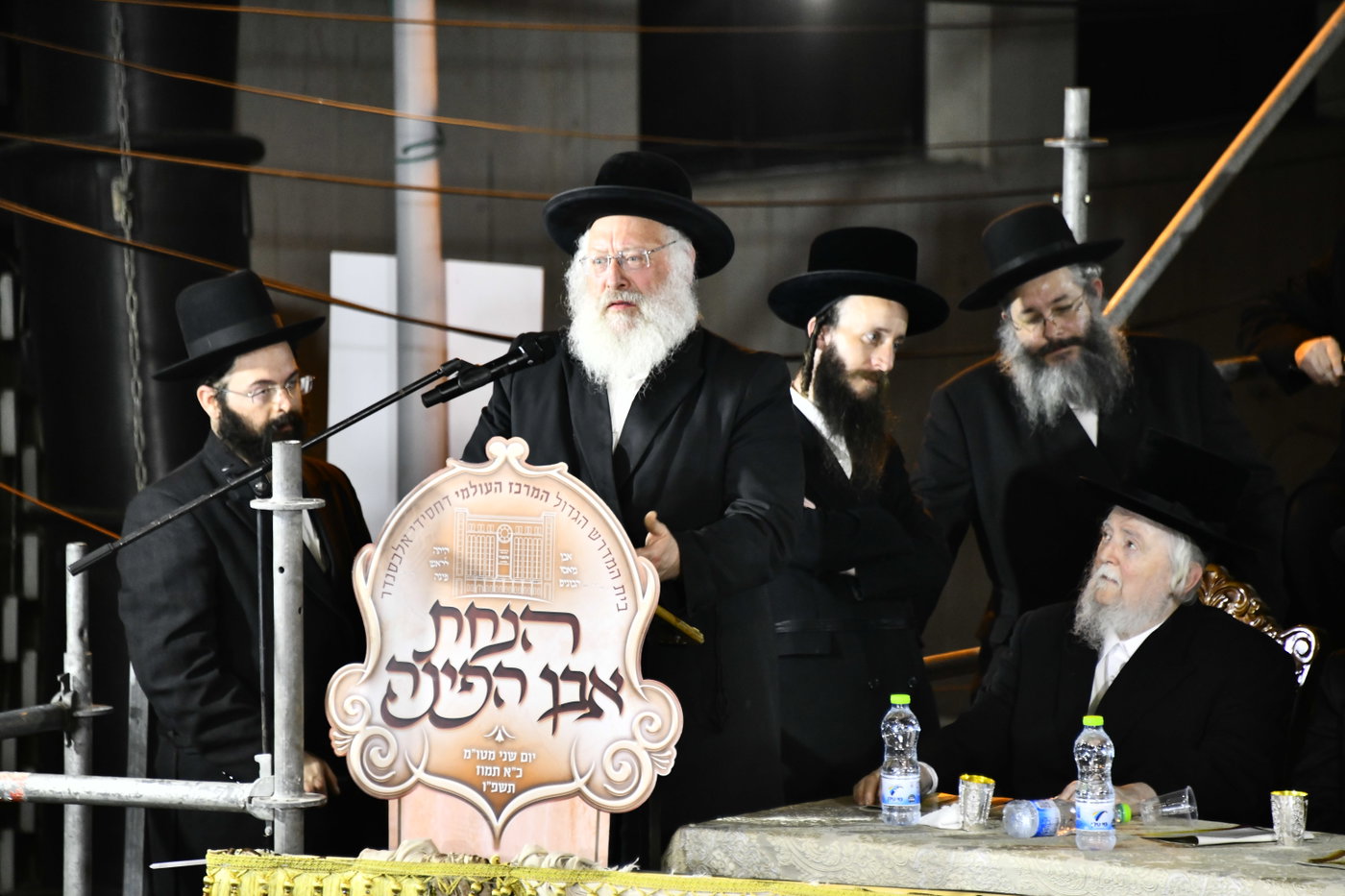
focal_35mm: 250
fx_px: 9339
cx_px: 672
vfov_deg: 5.5
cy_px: 448
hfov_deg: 8.2
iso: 2000
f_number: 5.6
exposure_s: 1/160
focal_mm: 250
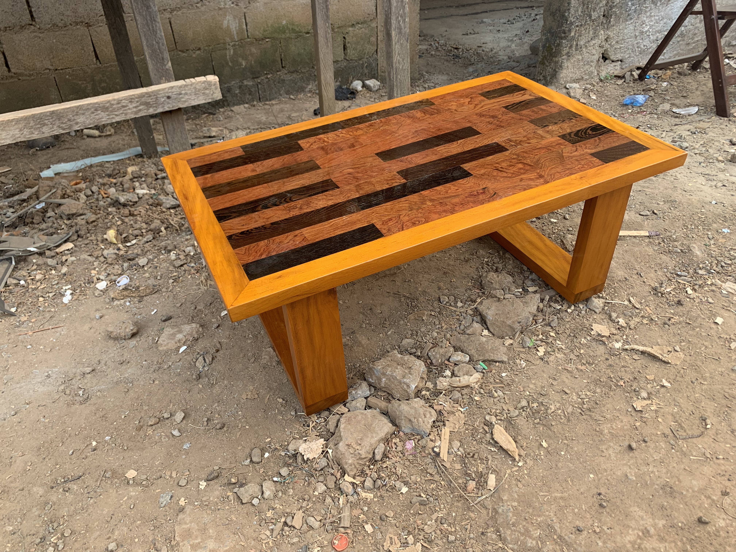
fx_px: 553
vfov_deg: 53.1
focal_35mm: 26
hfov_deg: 67.3
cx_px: 368
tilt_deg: -37.8
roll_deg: +3.4
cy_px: 276
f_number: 1.8
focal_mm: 4.25
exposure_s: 1/121
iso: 50
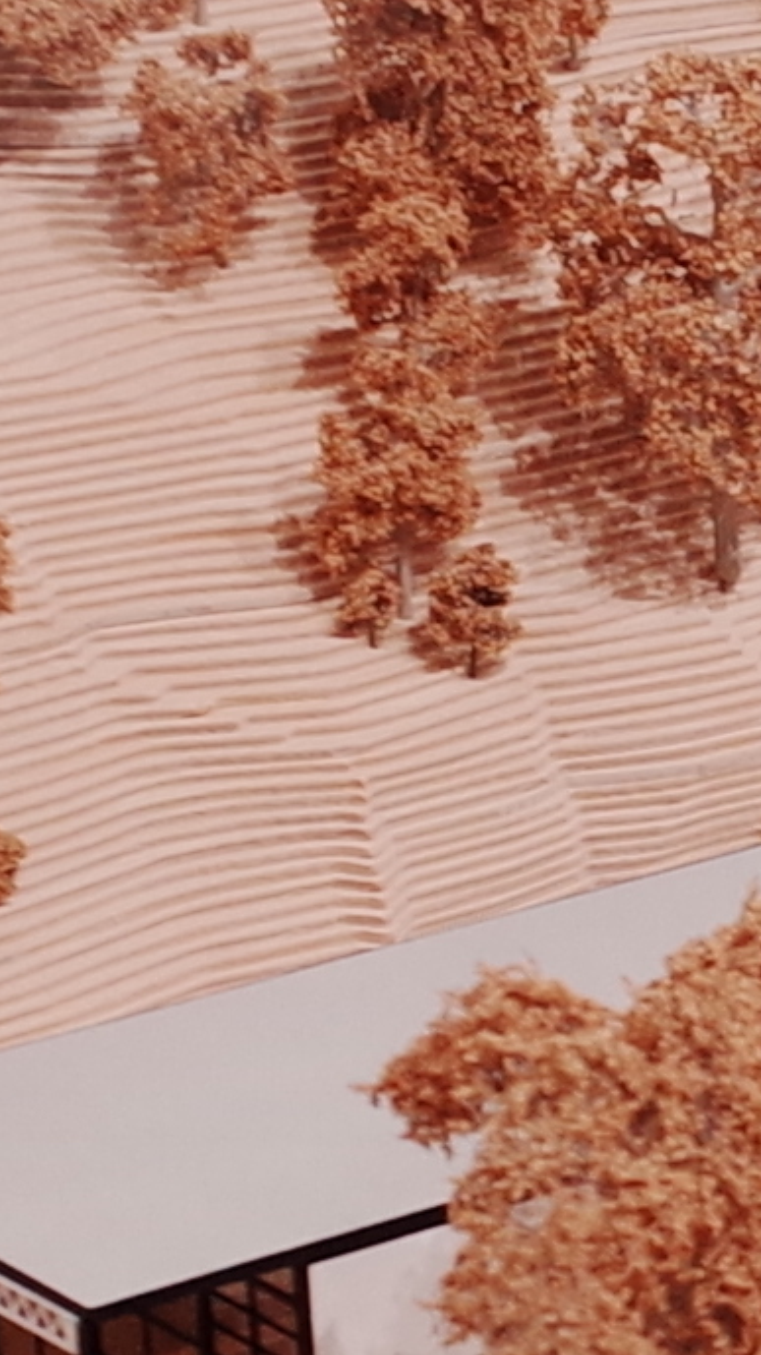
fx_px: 7470
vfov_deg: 10.4
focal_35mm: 208
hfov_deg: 5.7
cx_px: 1463
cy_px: 867
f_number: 2.8
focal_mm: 18.3
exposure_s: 1/45
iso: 400
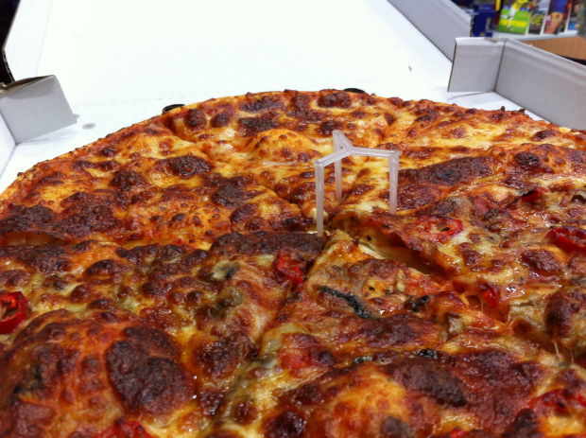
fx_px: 592
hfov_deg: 52.7
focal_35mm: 35
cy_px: 219
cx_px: 293
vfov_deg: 40.6
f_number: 2.8
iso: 100
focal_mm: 3.85
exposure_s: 1/15
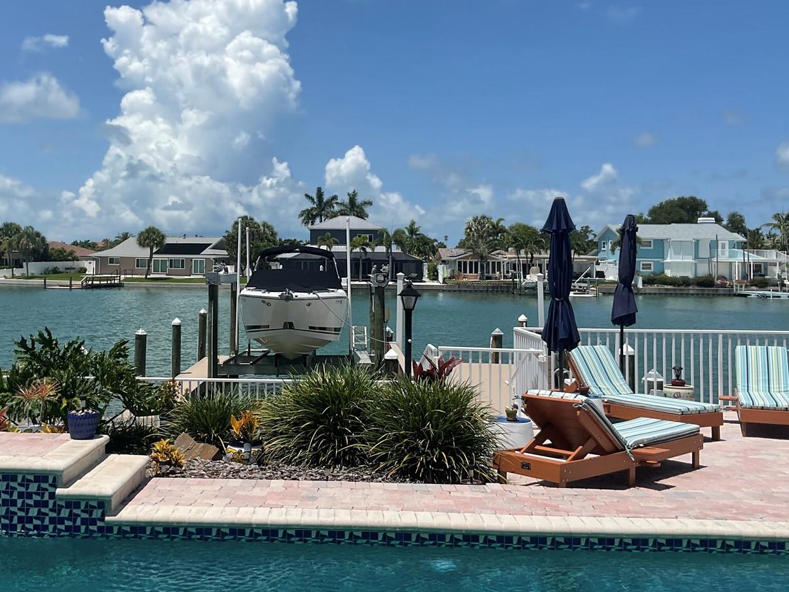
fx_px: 866
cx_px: 308
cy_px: 240
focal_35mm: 38
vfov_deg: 37.6
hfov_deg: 48.6
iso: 16
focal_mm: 3
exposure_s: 1/3534
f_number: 1.8
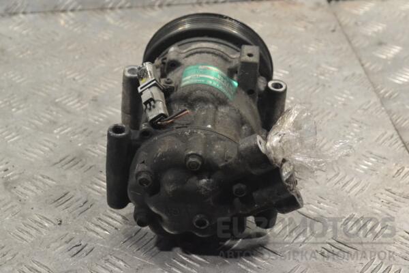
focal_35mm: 75
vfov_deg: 18.2
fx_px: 852
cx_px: 204
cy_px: 136
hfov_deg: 27.0
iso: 3200
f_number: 9
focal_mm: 50
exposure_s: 1/250
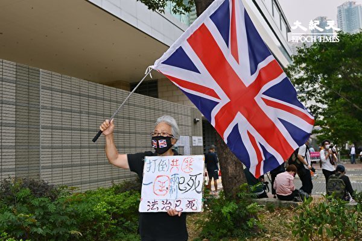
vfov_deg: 37.9
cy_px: 120
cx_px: 181
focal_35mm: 35
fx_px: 352
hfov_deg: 54.4
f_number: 5.6
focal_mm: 35
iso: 360
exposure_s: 1/200
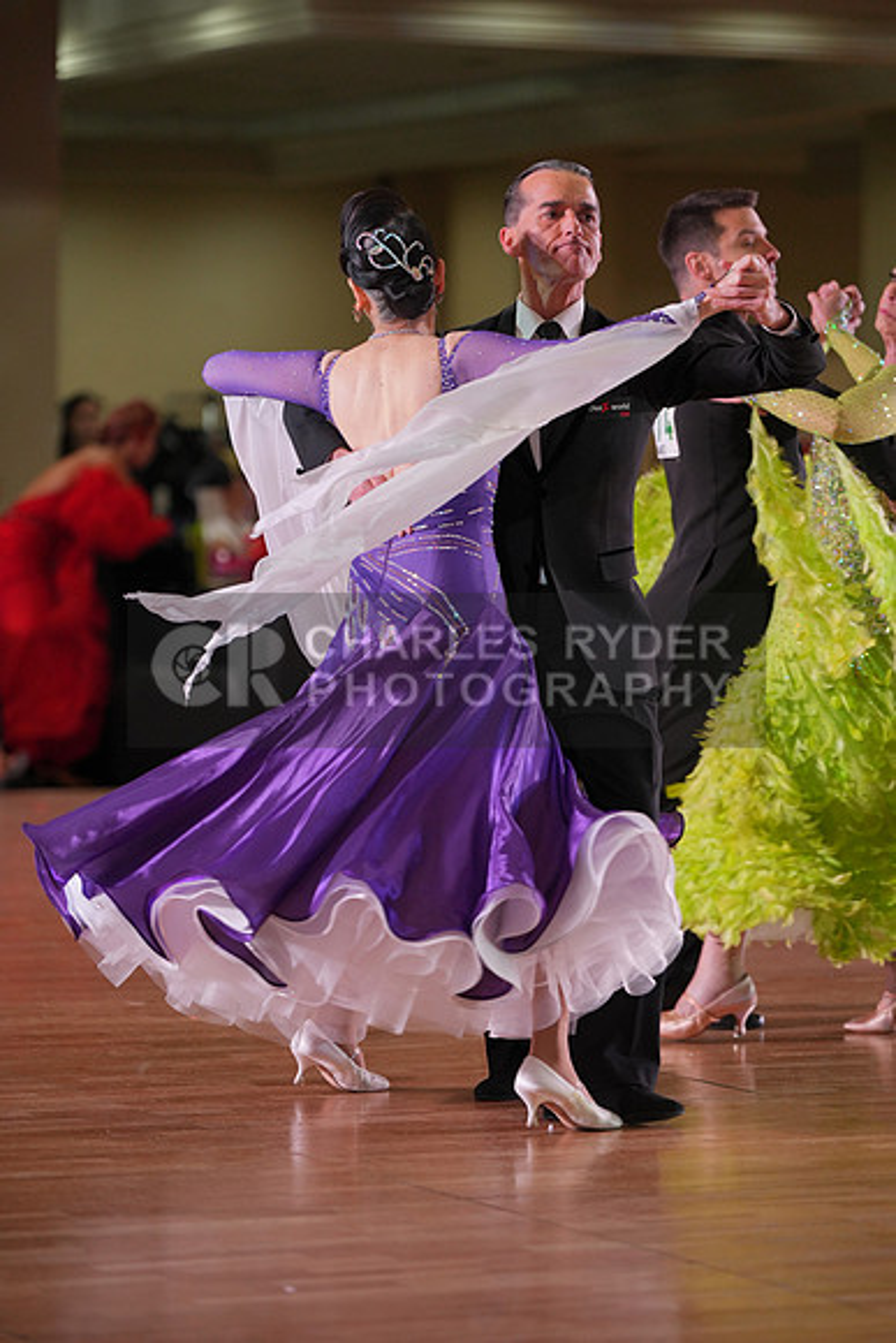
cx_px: 448
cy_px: 672
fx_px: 5410
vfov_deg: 14.2
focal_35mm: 145
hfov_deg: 9.5
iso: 1000
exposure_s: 1/500
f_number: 2.8
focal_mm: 145
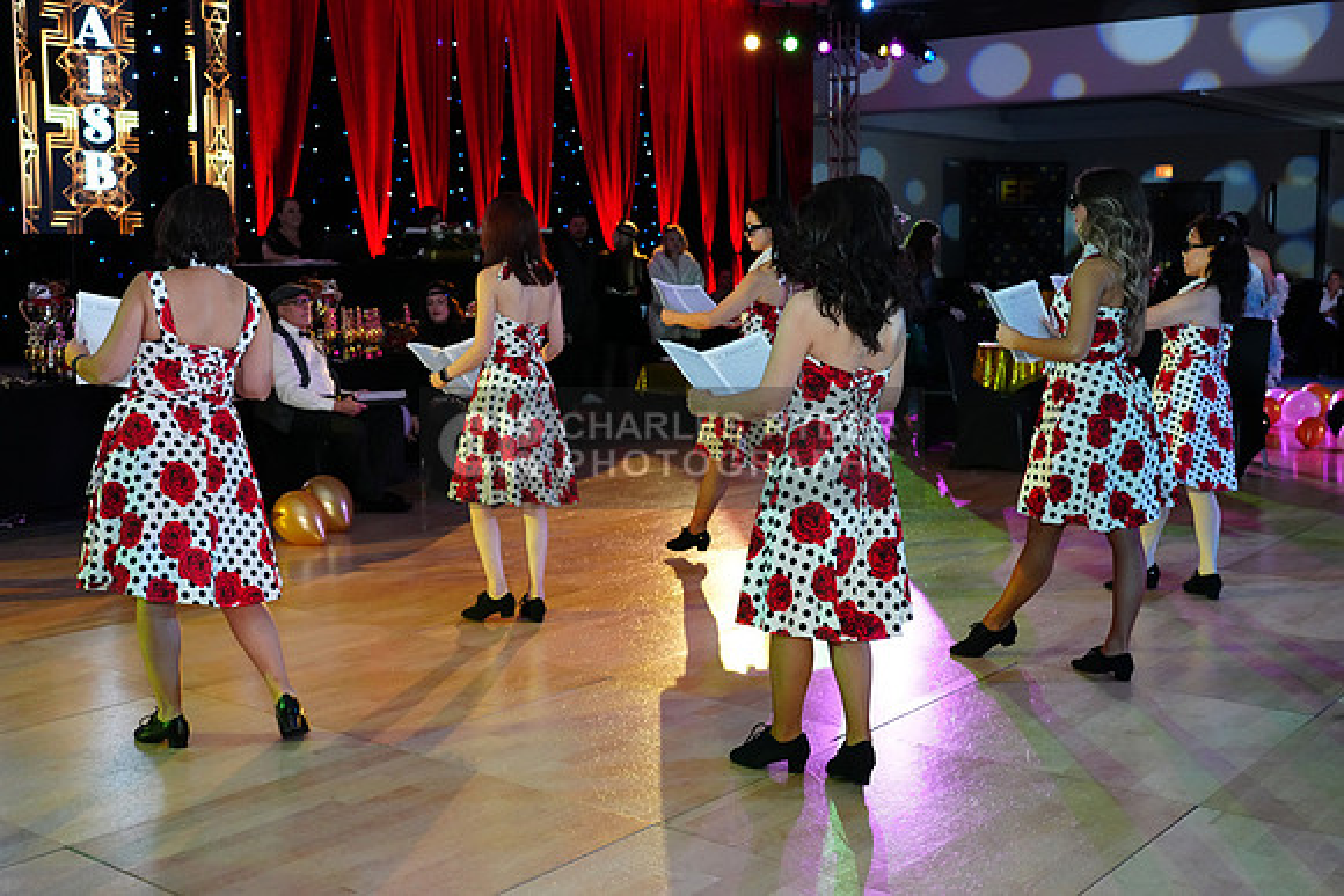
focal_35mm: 39
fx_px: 1456
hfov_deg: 49.5
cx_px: 672
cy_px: 448
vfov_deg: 34.2
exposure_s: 1/250
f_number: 4.5
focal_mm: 39
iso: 3200
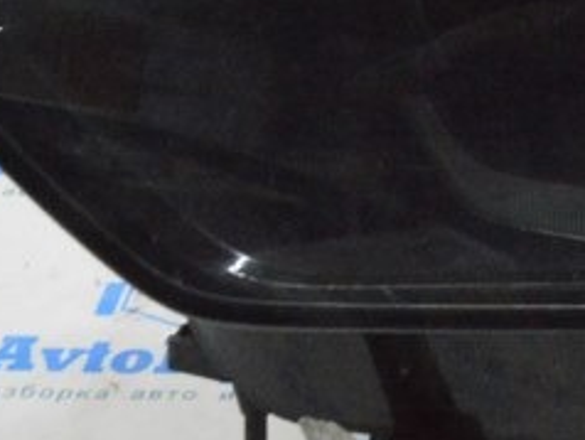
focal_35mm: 161
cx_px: 907
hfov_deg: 11.7
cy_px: -14
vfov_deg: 9.2
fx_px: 2724
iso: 6400
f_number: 20
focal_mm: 26
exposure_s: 1/20
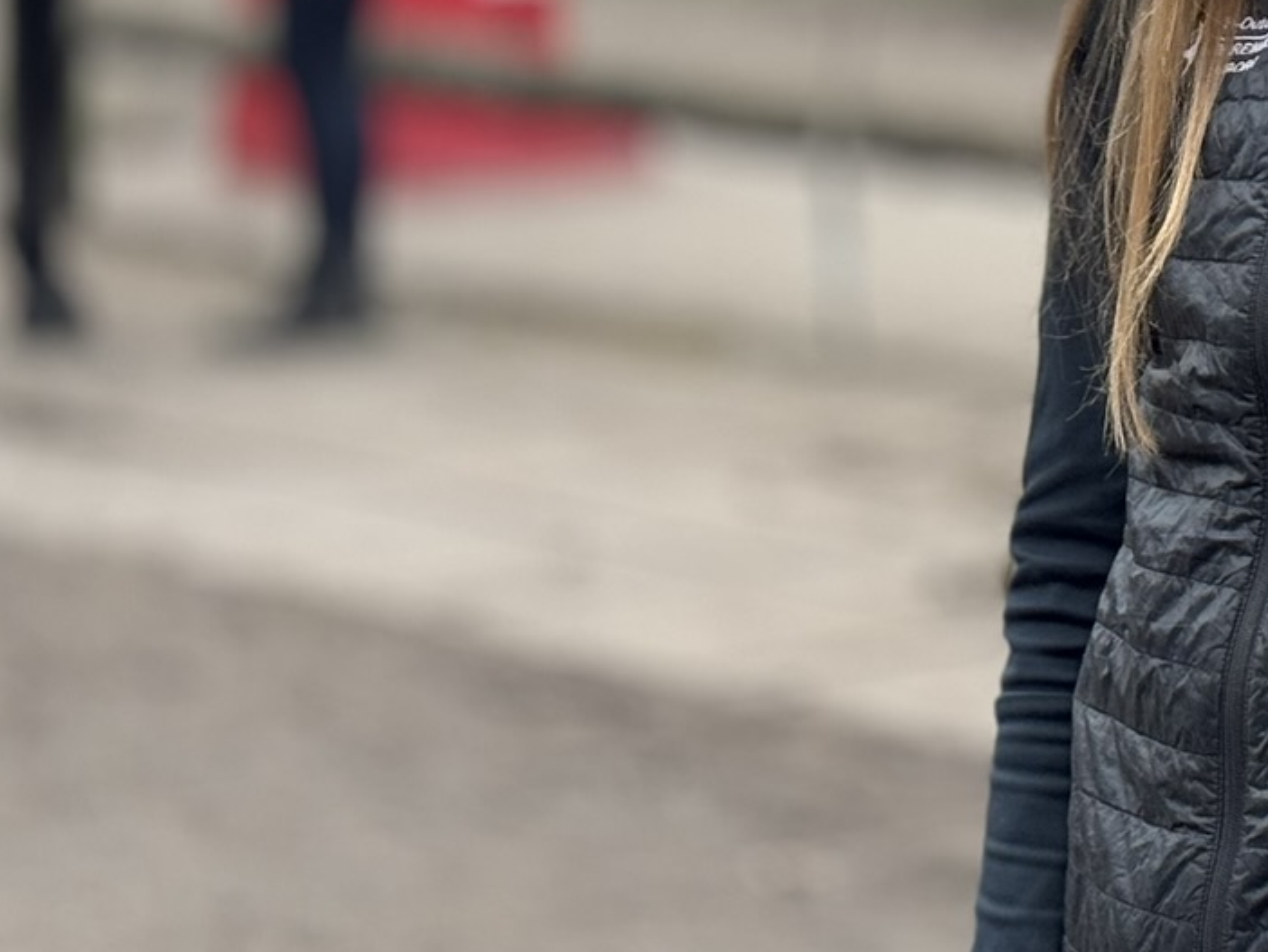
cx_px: 1423
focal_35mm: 140
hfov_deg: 13.8
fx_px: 5130
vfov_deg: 10.5
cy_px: 90
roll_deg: -1.5
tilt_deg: -7.1
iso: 100
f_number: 1.78
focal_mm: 6.76
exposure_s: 1/147
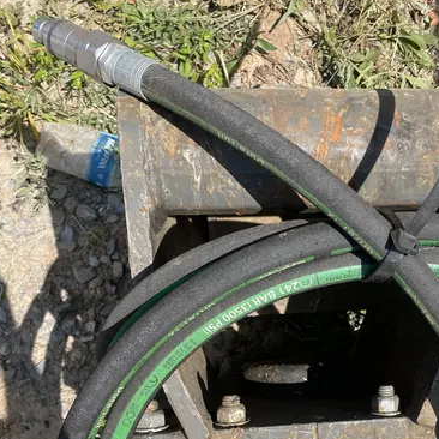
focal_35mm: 46
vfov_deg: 35.9
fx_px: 660
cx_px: 312
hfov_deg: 36.2
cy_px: 330
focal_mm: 4.2
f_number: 1.6
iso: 32
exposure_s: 1/2747
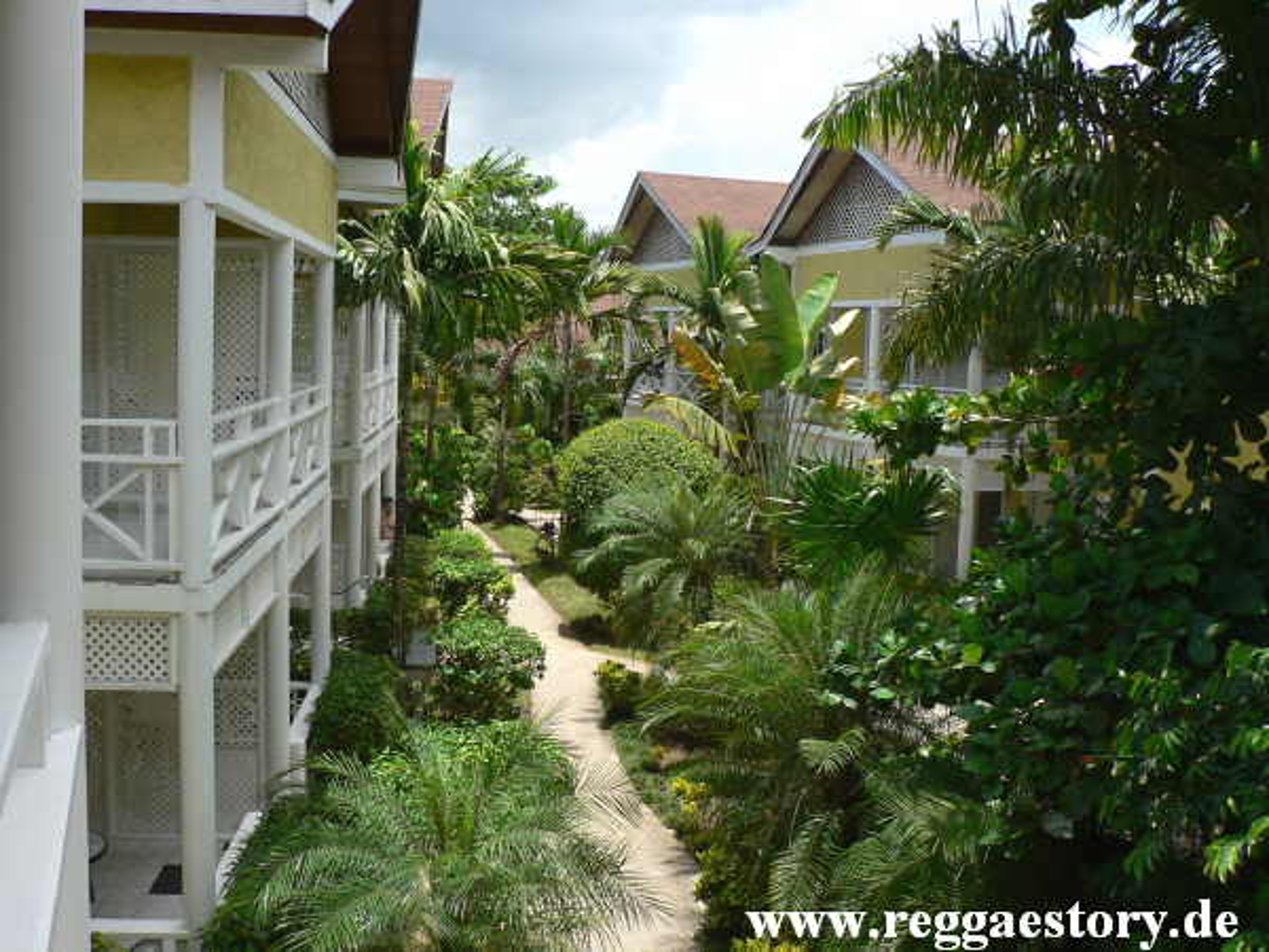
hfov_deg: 52.6
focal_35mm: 35
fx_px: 1283
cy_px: 476
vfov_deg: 40.7
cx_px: 634
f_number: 4.5
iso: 64
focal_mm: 6
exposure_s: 1/400
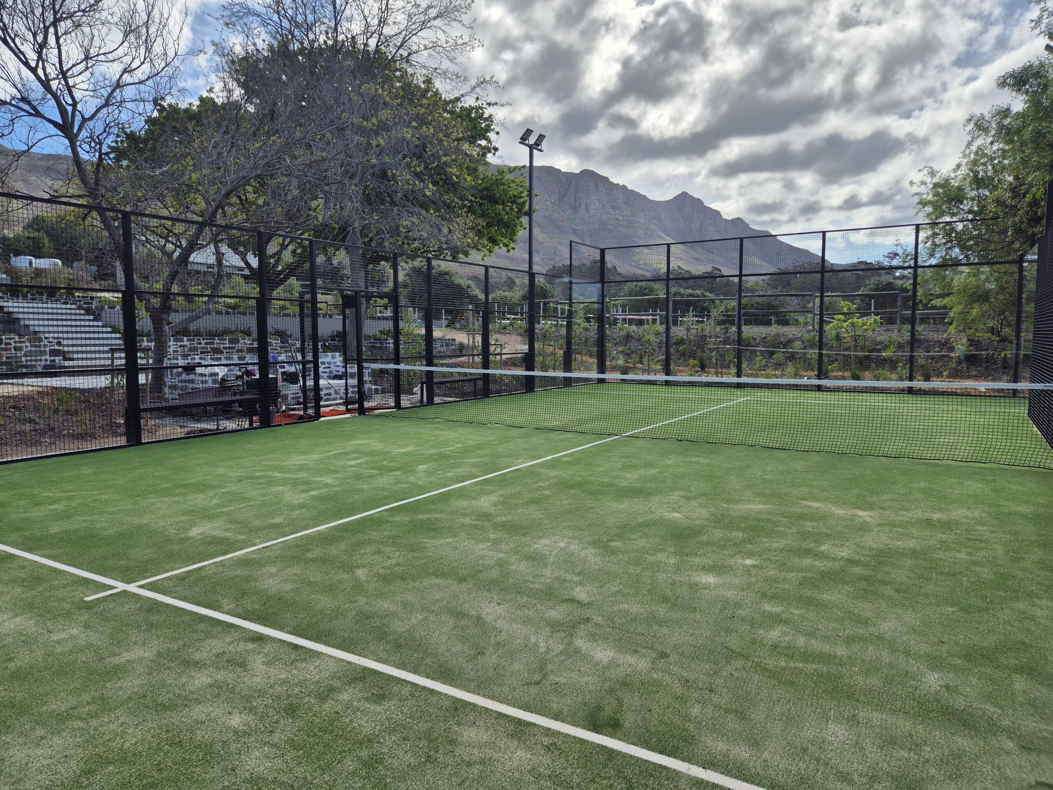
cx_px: 526
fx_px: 700
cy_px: 395
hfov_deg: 73.9
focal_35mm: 23
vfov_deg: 58.9
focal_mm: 5.4
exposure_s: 1/3000
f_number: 1.8
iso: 25
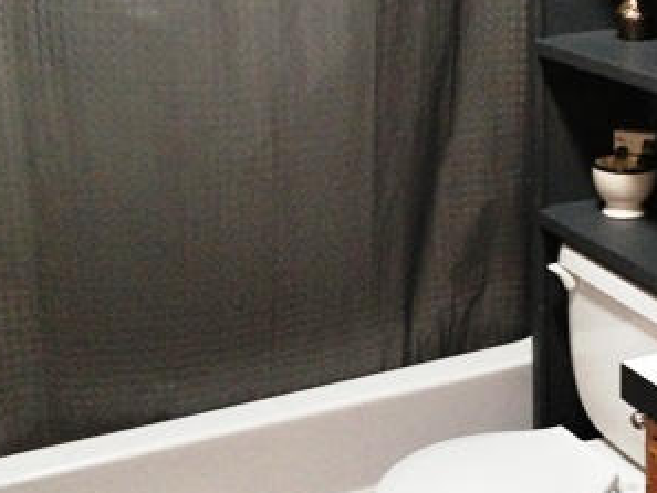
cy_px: 225
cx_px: 467
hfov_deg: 27.1
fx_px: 1348
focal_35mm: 71
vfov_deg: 20.7
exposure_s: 1/15
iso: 500
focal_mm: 4.13
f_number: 2.4
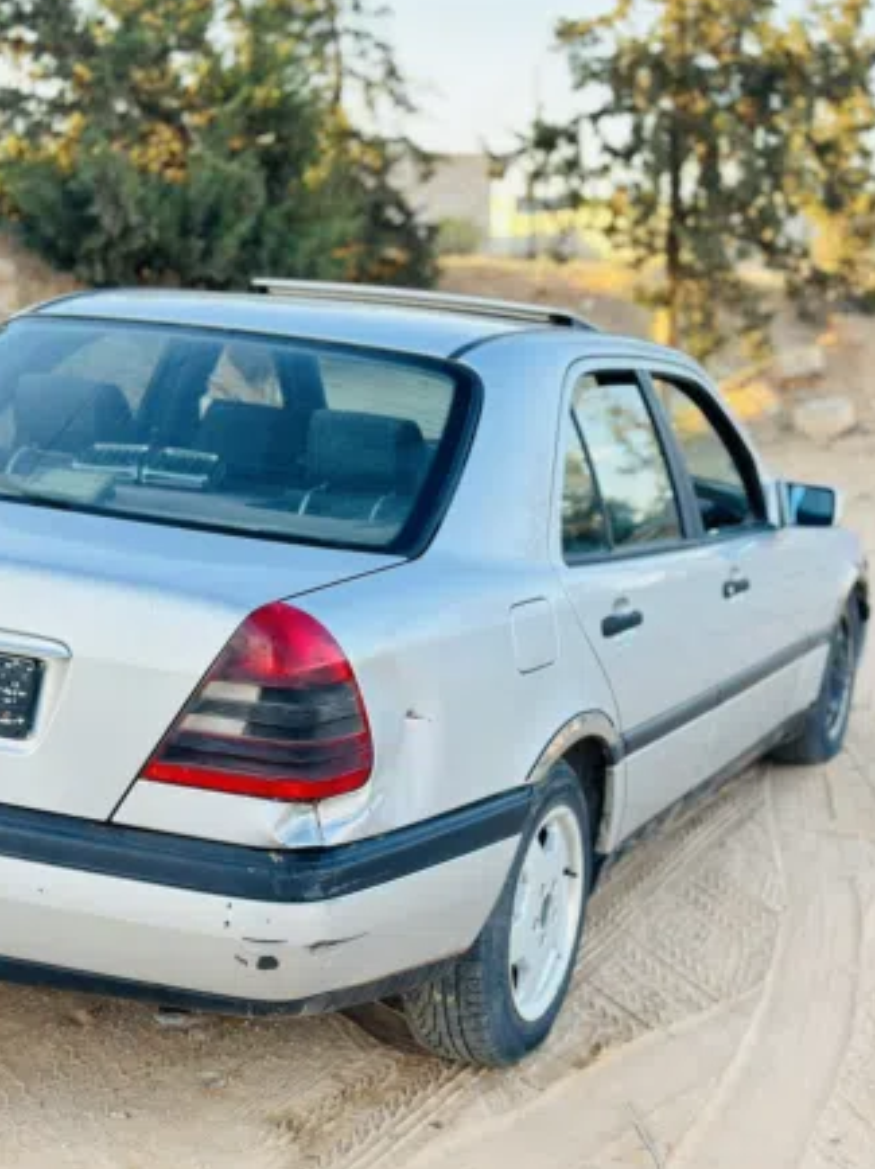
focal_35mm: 59
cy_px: 589
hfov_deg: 24.7
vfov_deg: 32.7
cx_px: 525
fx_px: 1990
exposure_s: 1/348
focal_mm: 6.86
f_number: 1.78
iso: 80
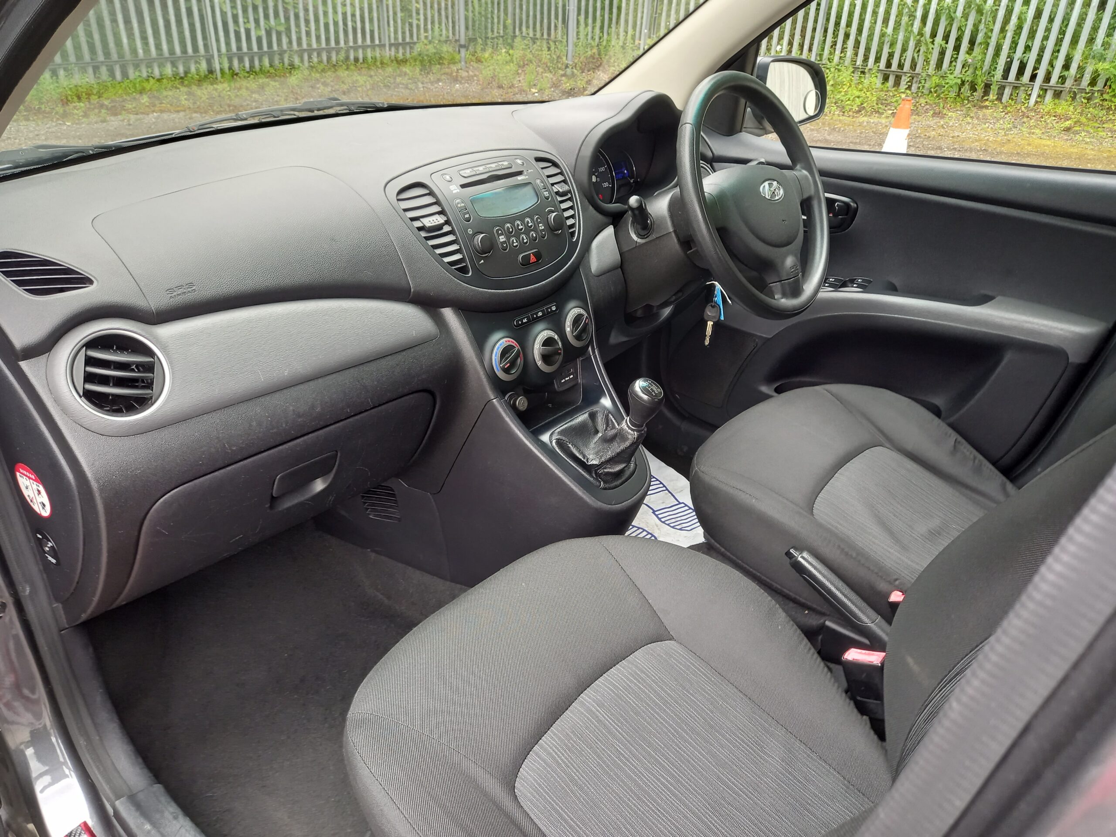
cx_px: 558
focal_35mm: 25
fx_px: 806
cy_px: 418
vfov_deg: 54.9
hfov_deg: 69.4
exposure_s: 1/60
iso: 125
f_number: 2
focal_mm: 4.6
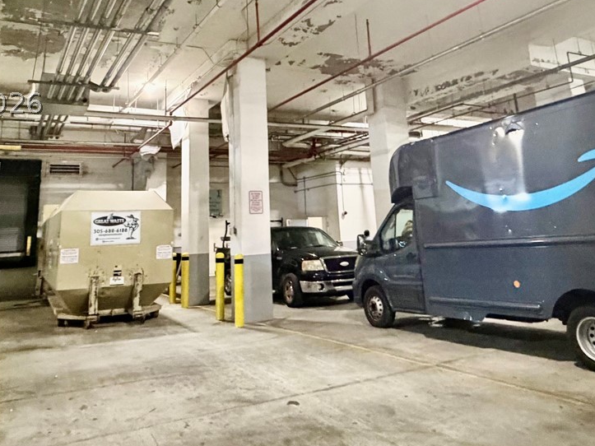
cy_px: 103
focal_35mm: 31
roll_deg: +2.5
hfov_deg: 58.4
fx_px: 533
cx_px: 295
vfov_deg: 43.7
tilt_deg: +15.2
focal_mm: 2.22
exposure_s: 1/60
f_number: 2.2
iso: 1000
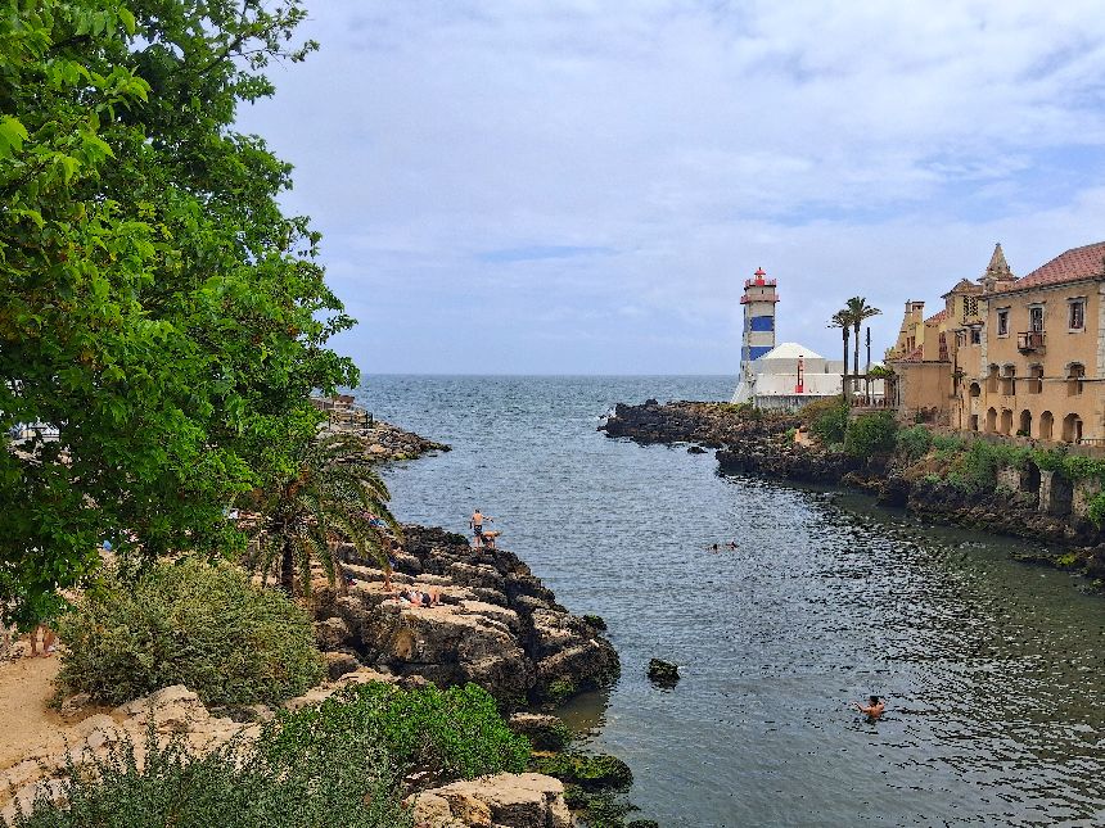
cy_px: 414
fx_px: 862
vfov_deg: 51.4
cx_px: 552
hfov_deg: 65.3
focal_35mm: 27
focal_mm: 4
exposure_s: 1/877
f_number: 1.8
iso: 20
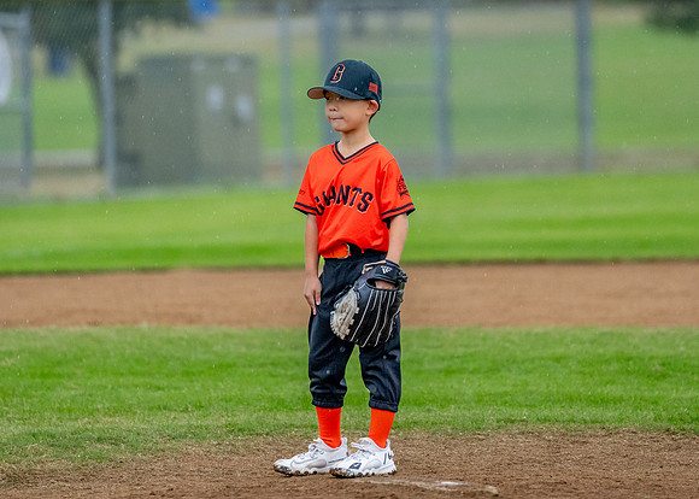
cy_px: 176
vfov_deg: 4.1
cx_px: 351
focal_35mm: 353
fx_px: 7014
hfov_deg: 5.7
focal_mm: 200
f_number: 2.8
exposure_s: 1/1000
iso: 2000
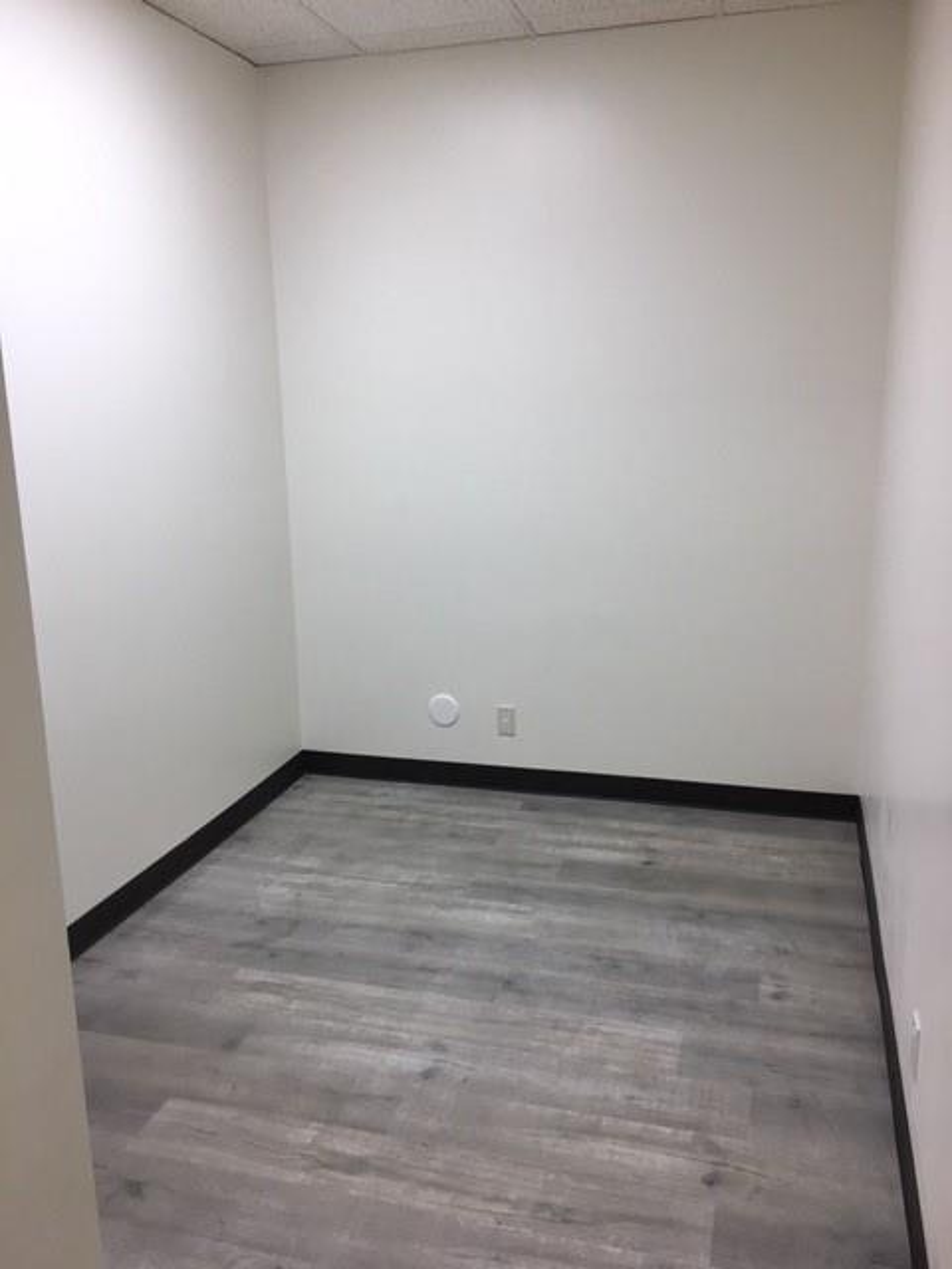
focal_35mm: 29
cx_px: 476
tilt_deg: -11.8
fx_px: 1063
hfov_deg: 48.2
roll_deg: +2.6
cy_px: 634
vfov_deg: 61.7
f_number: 2.2
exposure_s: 1/30
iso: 32
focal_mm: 4.15
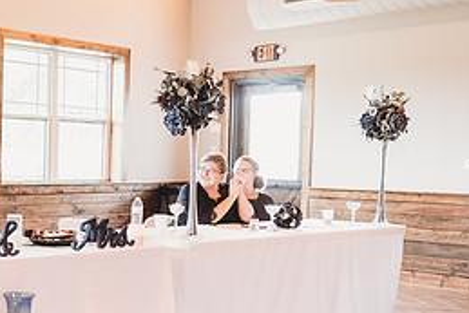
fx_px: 743
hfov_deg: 32.4
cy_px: 204
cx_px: 5
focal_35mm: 57
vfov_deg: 23.7
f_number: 2.5
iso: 2000
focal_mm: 24
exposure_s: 1/125
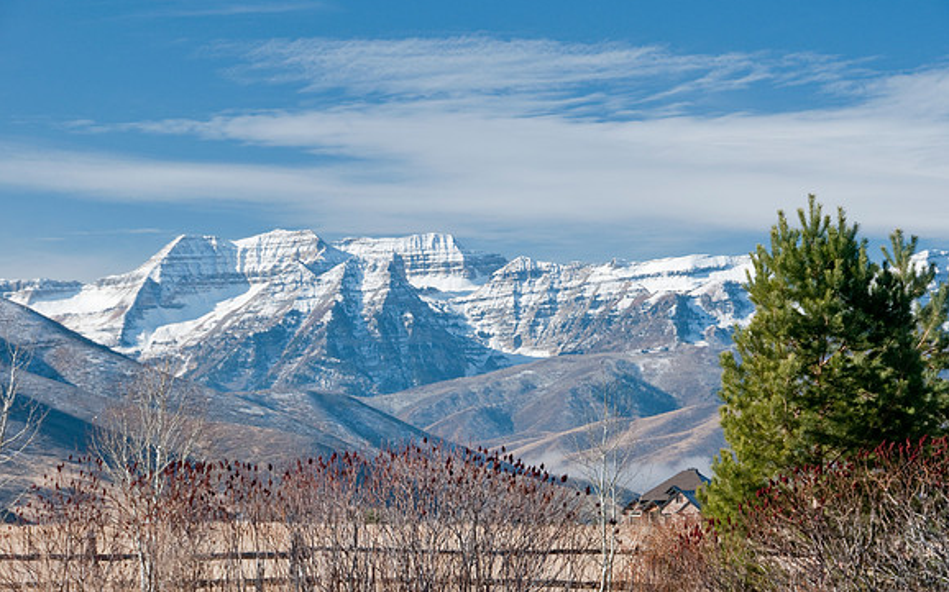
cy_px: 291
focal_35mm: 138
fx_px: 3568
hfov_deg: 15.1
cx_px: 474
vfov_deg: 9.5
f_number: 11
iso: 200
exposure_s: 1/60
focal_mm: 90
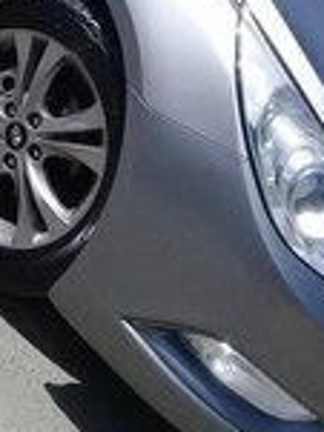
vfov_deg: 17.8
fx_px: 1275
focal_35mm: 102
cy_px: -152
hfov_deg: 14.2
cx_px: -20
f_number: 2.2
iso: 50
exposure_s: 1/1890
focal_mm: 3.3
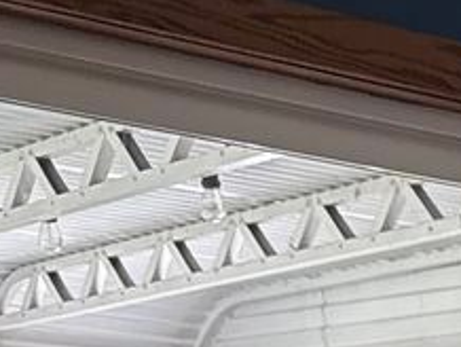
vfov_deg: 7.9
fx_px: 2200
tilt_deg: -8.7
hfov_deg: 9.7
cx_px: 1298
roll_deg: -1.5
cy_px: 983
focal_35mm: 165
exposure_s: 1/234
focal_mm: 6.76
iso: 160
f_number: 1.78
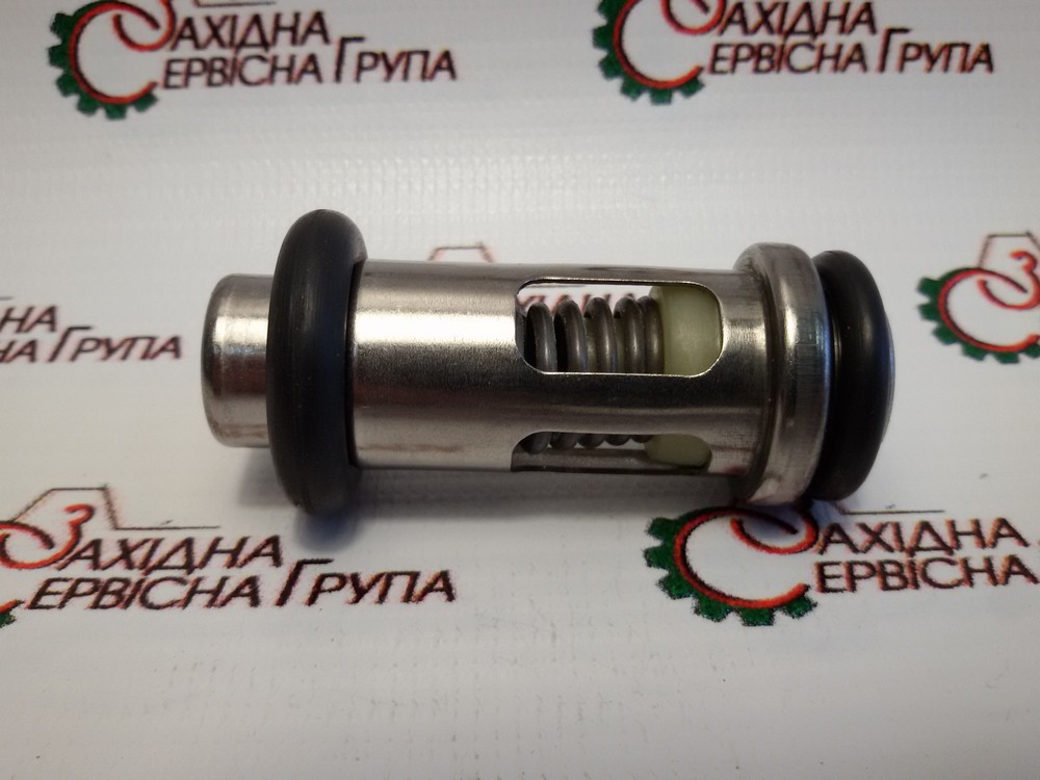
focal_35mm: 31
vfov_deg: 45.4
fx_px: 931
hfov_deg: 58.4
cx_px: 520
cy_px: 390
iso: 64
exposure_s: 1/100
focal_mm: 2.93
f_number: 2.4
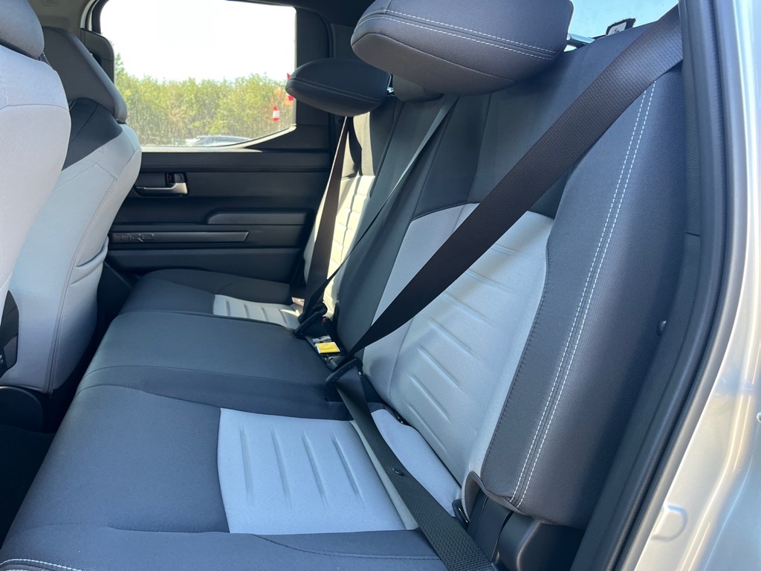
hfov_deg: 67.3
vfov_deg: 53.1
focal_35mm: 26
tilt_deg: -10.7
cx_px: 380
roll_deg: -7.8
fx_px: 572
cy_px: 286
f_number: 1.6
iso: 125
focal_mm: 5.1
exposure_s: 1/104
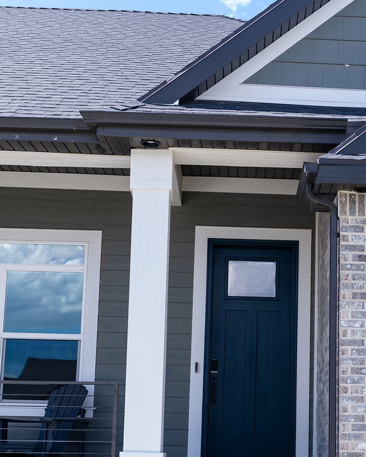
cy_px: 306
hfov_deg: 21.9
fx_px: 934
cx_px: 288
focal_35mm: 69
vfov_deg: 27.3
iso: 125
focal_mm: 35
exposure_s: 1/250
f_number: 4.5
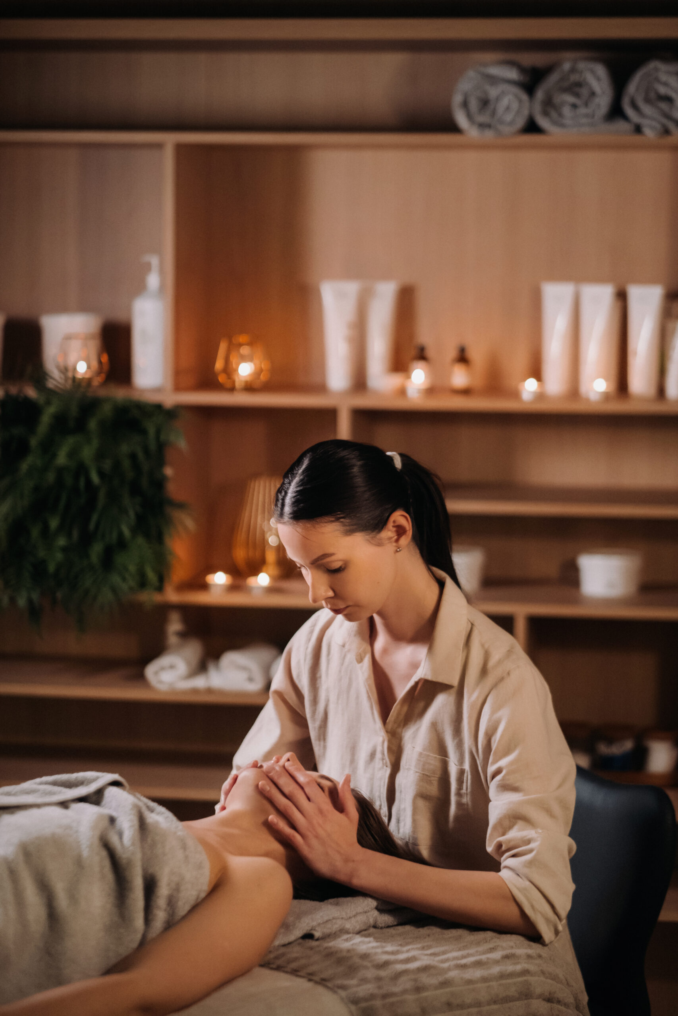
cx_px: 339
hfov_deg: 16.3
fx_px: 2372
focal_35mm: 84
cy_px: 508
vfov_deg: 24.2
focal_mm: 56
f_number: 1.2
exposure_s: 1/400
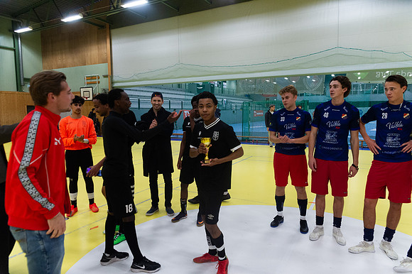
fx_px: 274
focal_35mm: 24
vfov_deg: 53.1
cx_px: 206
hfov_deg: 73.8
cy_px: 137
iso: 4000
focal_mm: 24
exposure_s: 1/500
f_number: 3.5
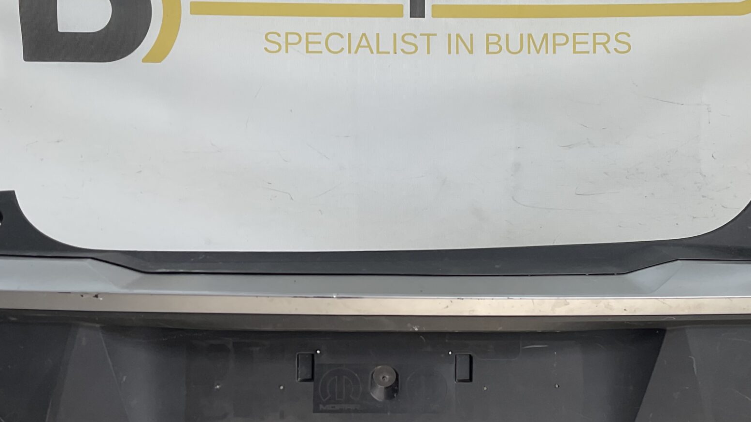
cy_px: 269
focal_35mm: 52
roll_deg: -1.0
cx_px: 398
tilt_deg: -10.0
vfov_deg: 23.0
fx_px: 1036
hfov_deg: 39.8
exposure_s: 1/256
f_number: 1.8
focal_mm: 3
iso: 16
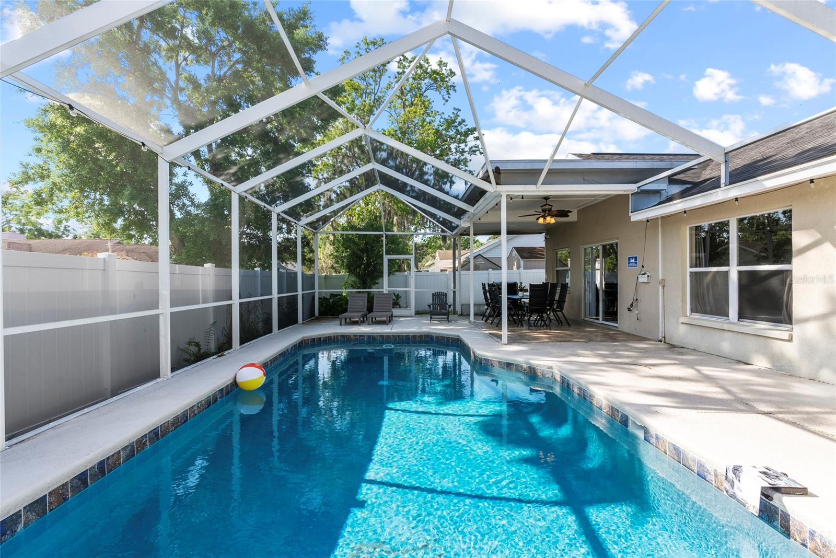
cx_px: 418
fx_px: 372
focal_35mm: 16
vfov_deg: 73.8
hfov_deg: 96.7
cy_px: 279
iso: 100
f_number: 8
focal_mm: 16
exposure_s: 1/20
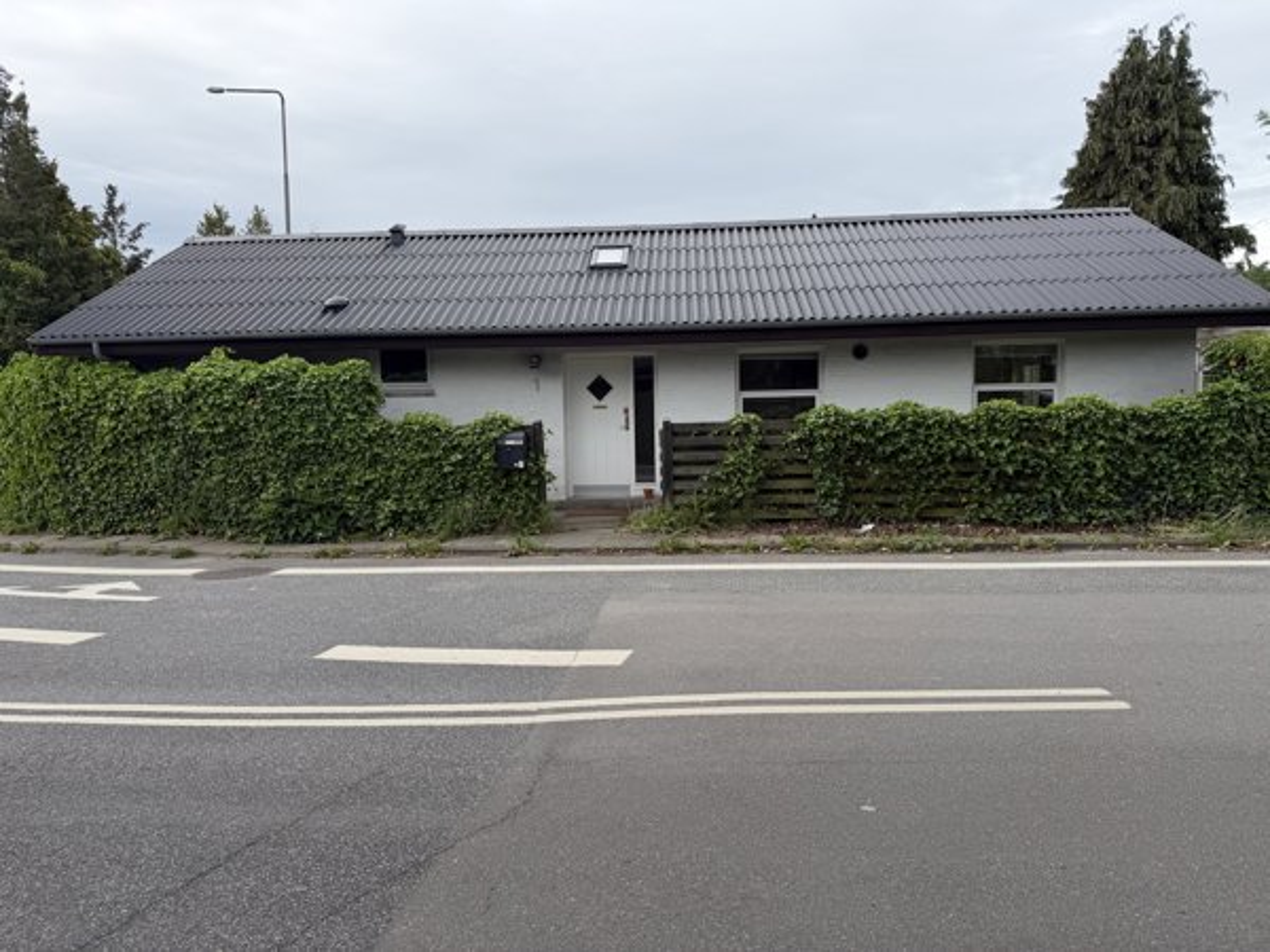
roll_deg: +1.1
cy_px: 476
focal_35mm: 24
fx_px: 881
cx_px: 635
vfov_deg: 56.8
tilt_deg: -3.4
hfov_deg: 71.6
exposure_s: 1/3279
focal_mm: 6.76
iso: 80
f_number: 1.78
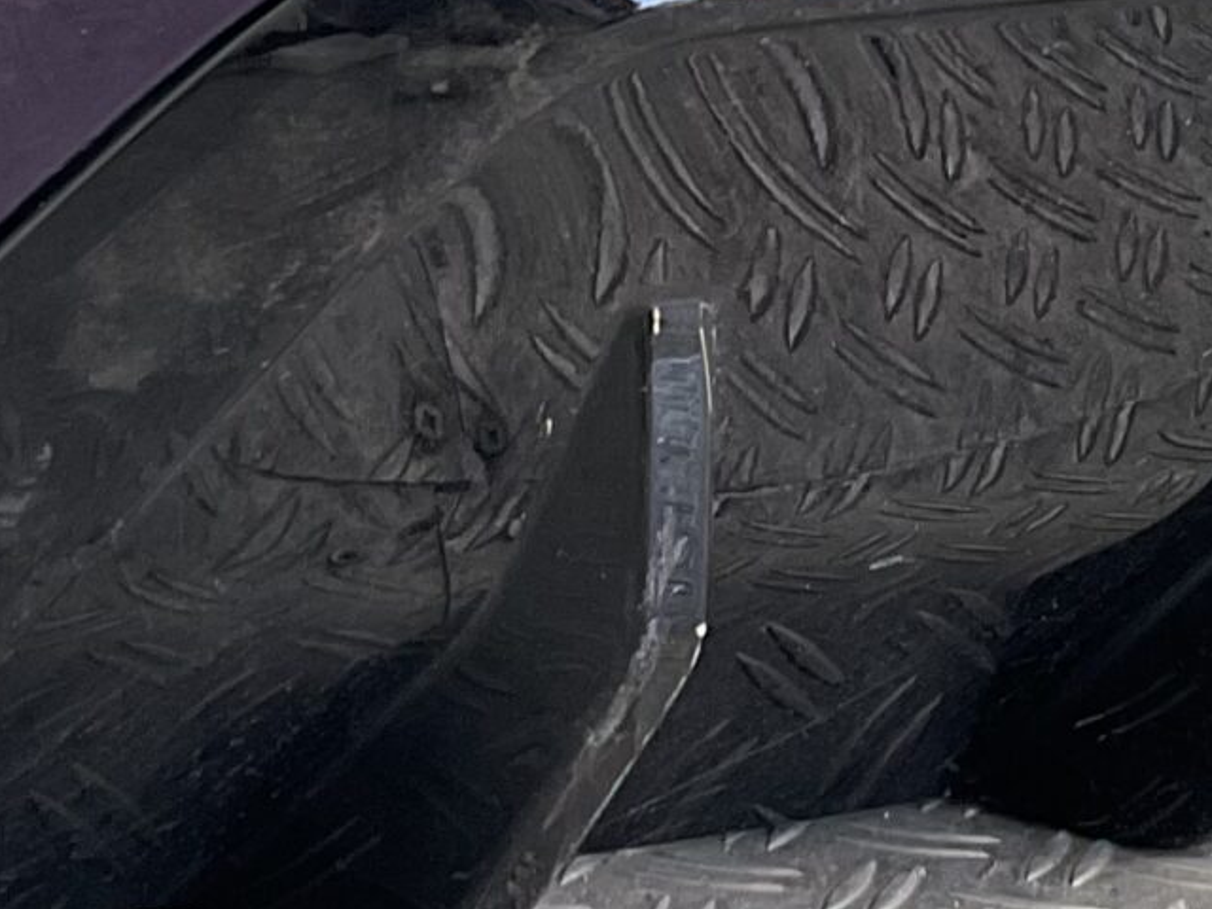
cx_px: 884
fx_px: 4061
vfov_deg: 12.6
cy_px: -23
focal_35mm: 116
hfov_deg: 16.9
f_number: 1.8
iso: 40
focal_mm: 3
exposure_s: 1/100
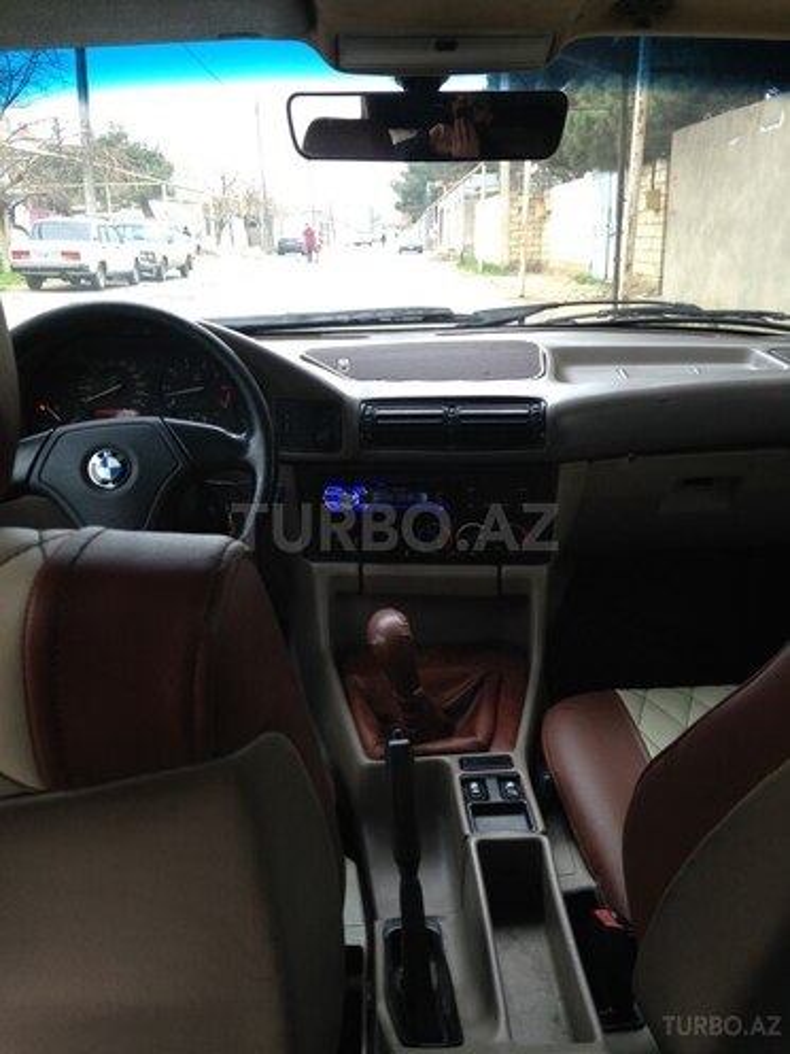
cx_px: 395
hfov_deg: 42.9
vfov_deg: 55.4
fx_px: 1004
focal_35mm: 33
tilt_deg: -14.1
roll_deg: +0.2
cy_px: 527
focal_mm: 4.12
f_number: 2.4
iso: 50
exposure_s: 1/30
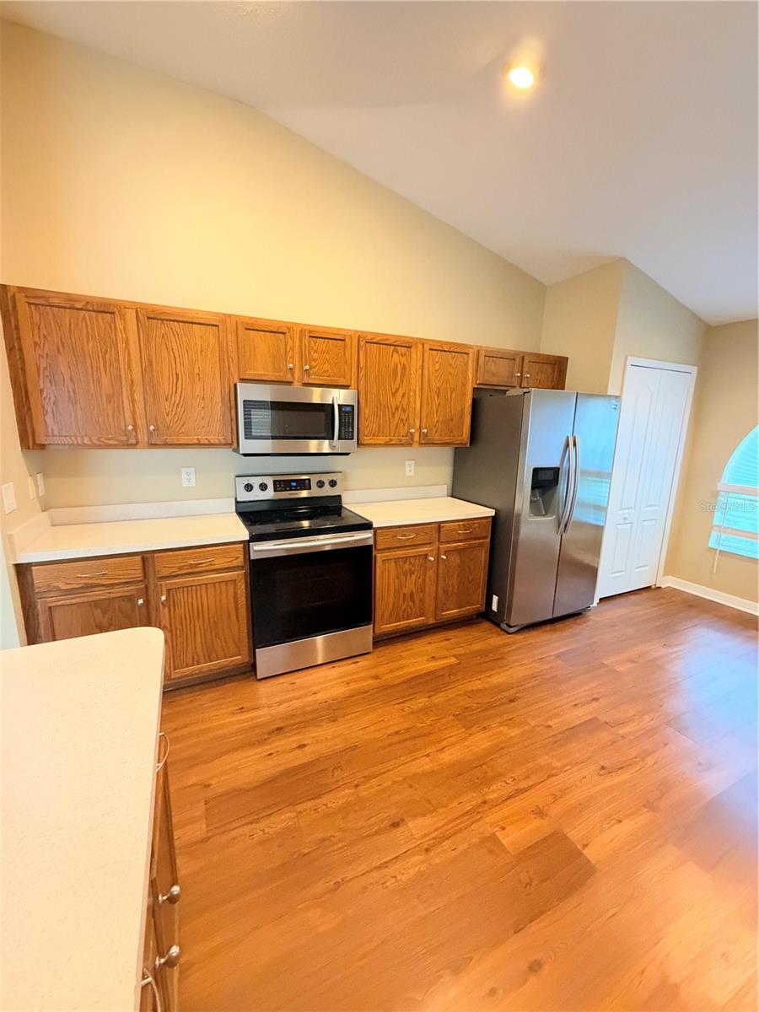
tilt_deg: -10.5
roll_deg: -1.0
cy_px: 506
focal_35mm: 14
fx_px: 409
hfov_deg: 85.7
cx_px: 380
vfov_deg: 102.1
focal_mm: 2.22
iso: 1250
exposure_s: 1/40
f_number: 2.2
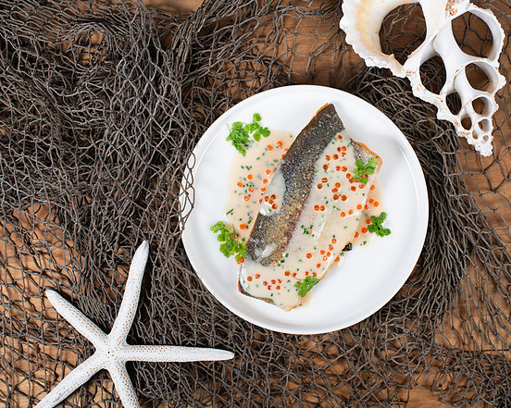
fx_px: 952
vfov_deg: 24.2
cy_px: 184
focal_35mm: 63
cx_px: 308
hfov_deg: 30.0
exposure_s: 1/200
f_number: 8
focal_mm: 50
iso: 200
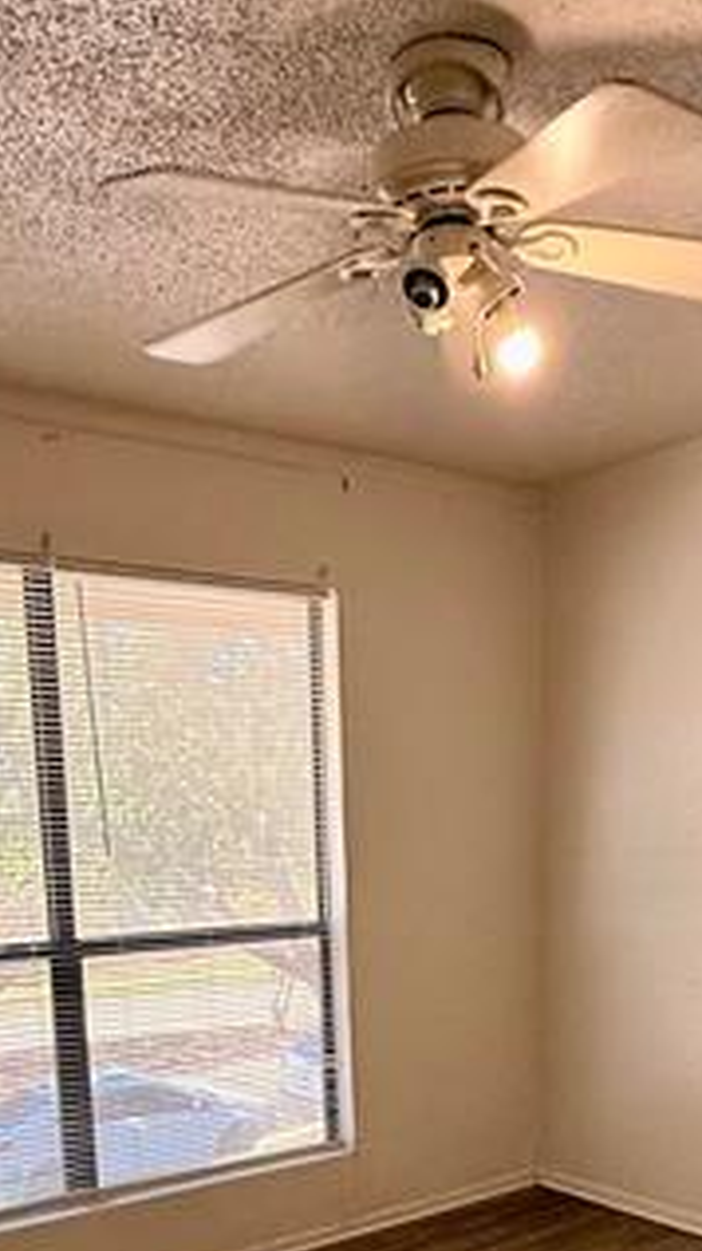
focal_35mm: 37
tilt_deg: -9.0
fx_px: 1226
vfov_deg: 49.6
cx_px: 402
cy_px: 1062
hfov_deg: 31.9
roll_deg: +1.0
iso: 100
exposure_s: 1/99
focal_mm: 2.22
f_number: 2.2
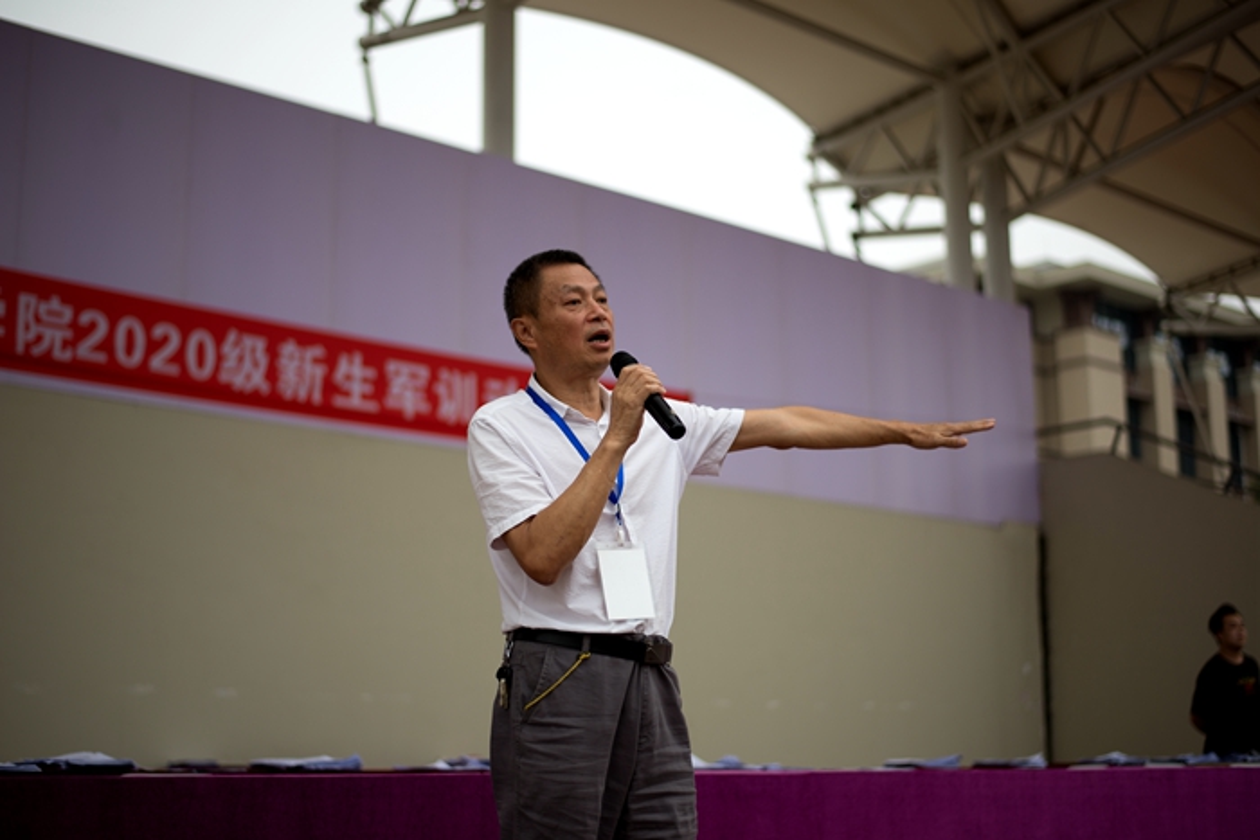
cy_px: 420
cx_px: 630
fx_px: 1750
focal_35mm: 50
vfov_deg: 27.0
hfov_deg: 39.6
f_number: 1.8
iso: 100
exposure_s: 1/250
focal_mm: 50
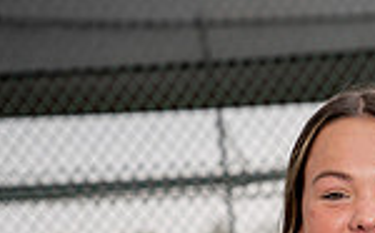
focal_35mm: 184
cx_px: 328
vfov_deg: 6.7
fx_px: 1876
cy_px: 561
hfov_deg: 11.4
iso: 100
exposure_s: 1/250
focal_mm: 60
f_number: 4.5
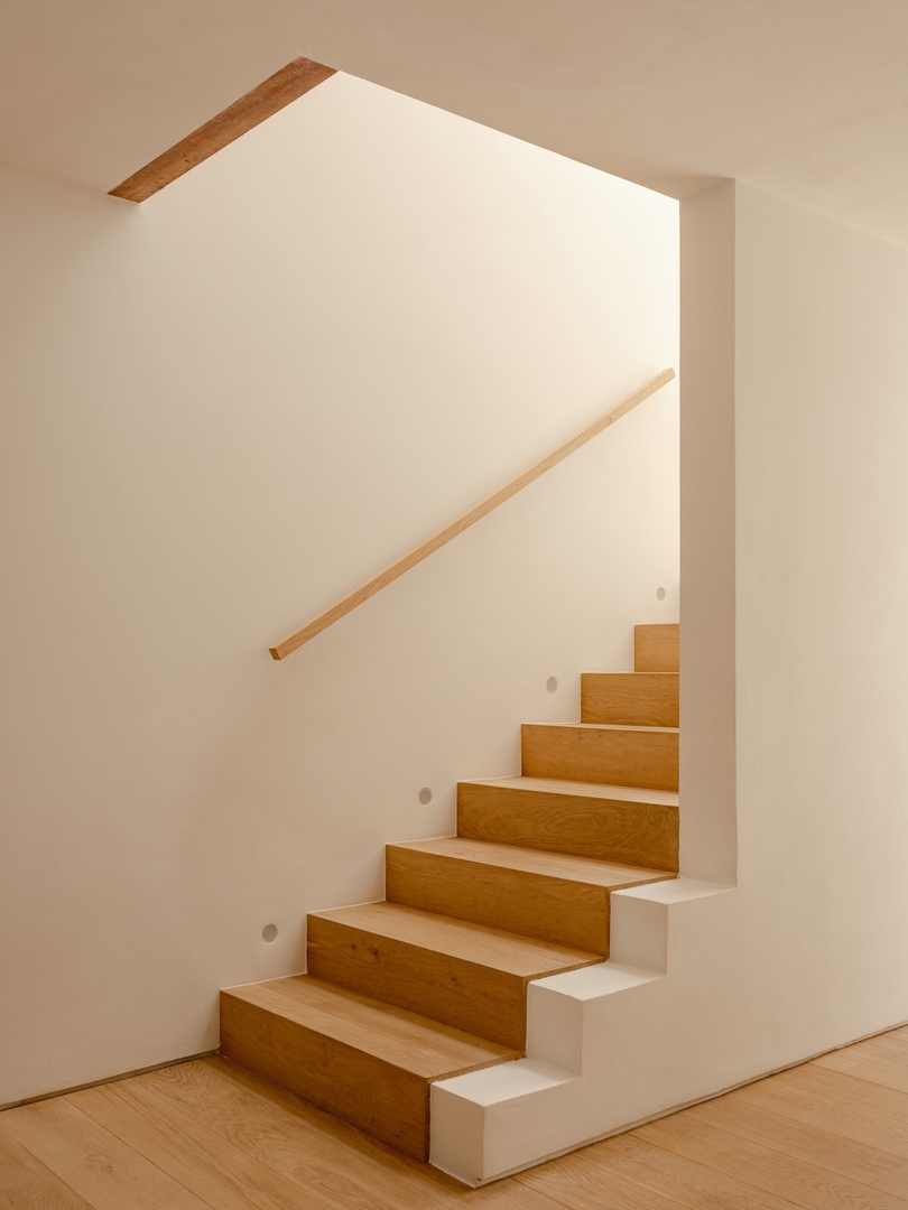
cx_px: 454
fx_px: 1084
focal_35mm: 31
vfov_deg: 58.4
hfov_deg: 45.4
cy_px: 605
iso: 200
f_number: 8
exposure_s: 1/3
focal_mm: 39.6
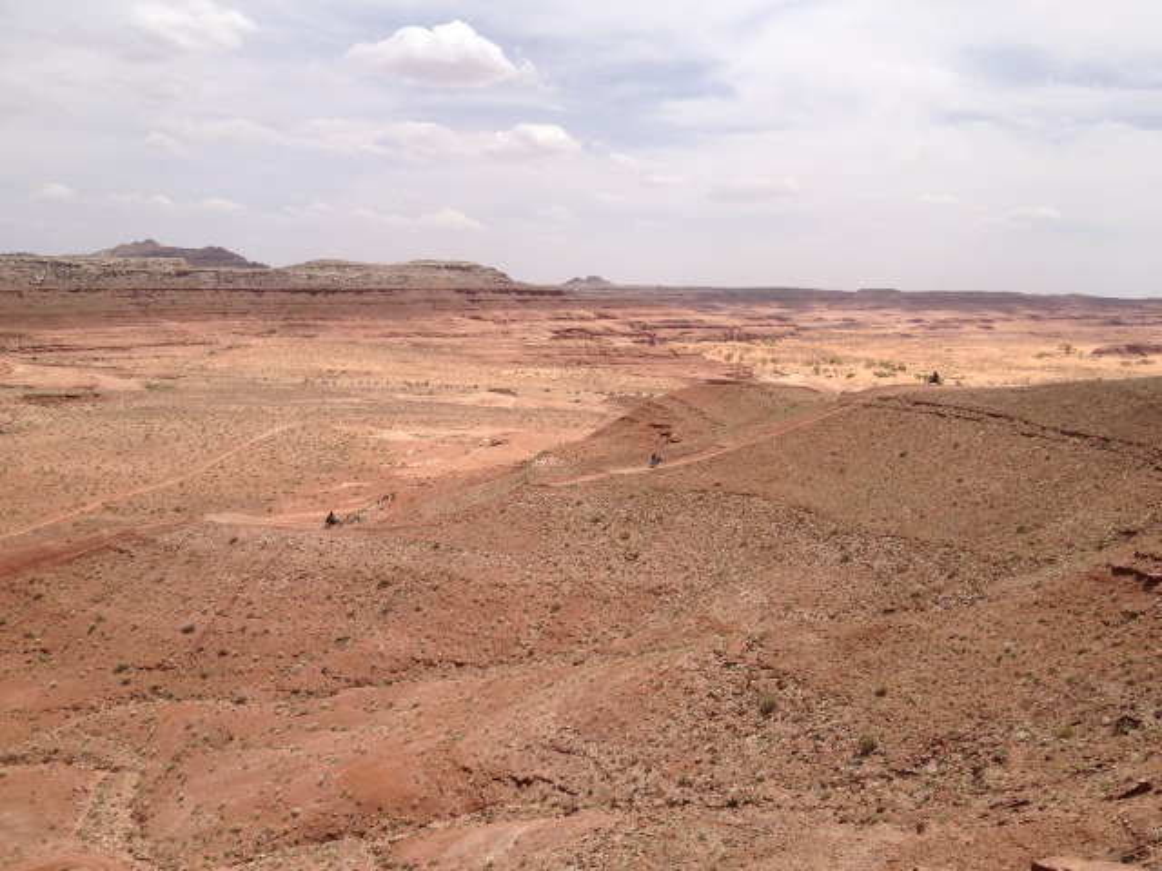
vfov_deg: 40.7
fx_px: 1175
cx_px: 581
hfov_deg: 52.6
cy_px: 436
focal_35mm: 35
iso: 50
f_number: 2.4
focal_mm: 4.28
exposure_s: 1/3067
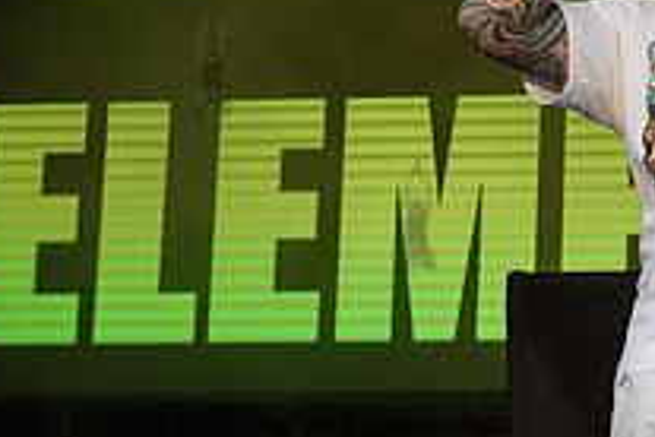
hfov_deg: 12.8
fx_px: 2802
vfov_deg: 8.9
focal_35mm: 154
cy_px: 70
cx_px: 908
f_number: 4.5
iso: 1000
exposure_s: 1/800
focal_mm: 50
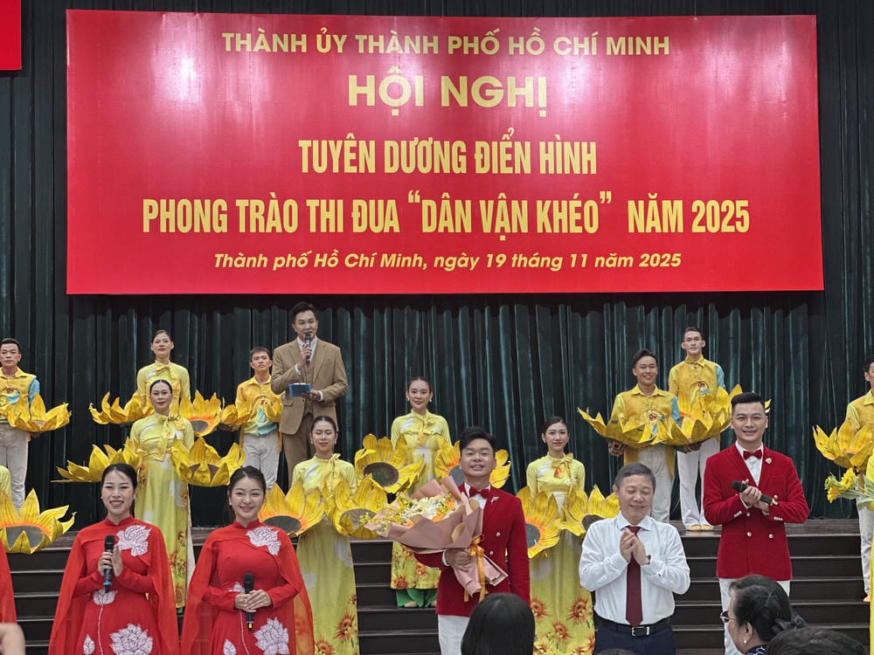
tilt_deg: +5.8
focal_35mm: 77
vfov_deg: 19.1
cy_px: 328
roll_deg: +0.6
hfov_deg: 25.3
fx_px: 1944
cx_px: 437
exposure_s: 1/50
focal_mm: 9
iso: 160
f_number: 2.8
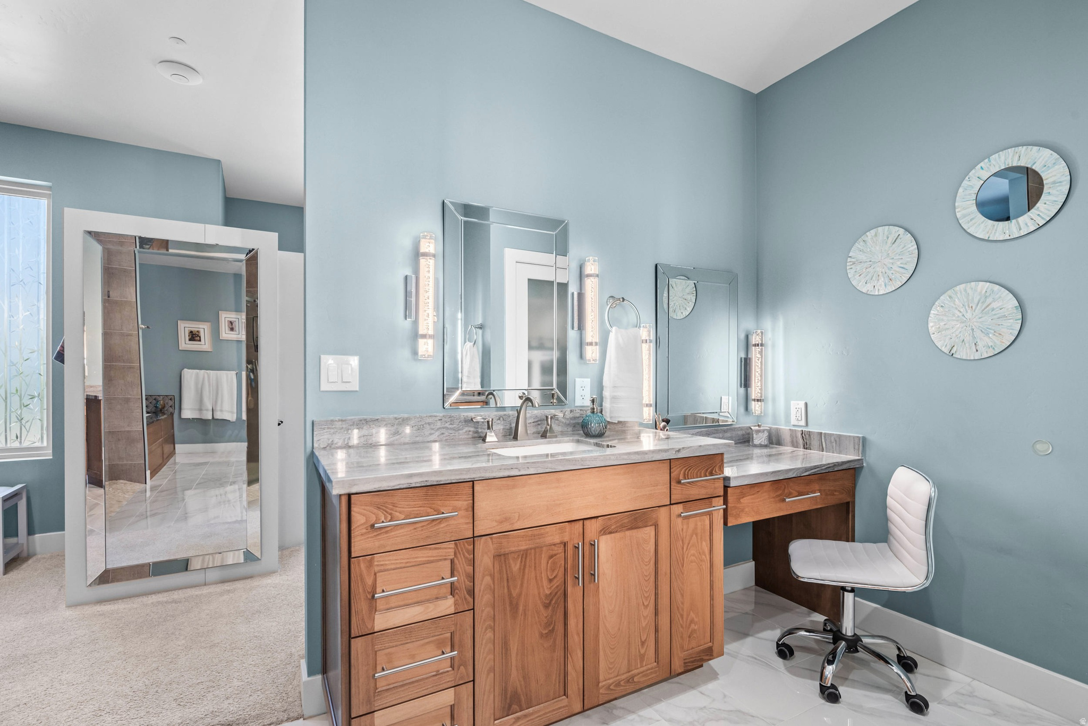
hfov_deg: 96.7
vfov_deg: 73.8
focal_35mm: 16
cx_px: 544
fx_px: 484
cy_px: 363
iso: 500
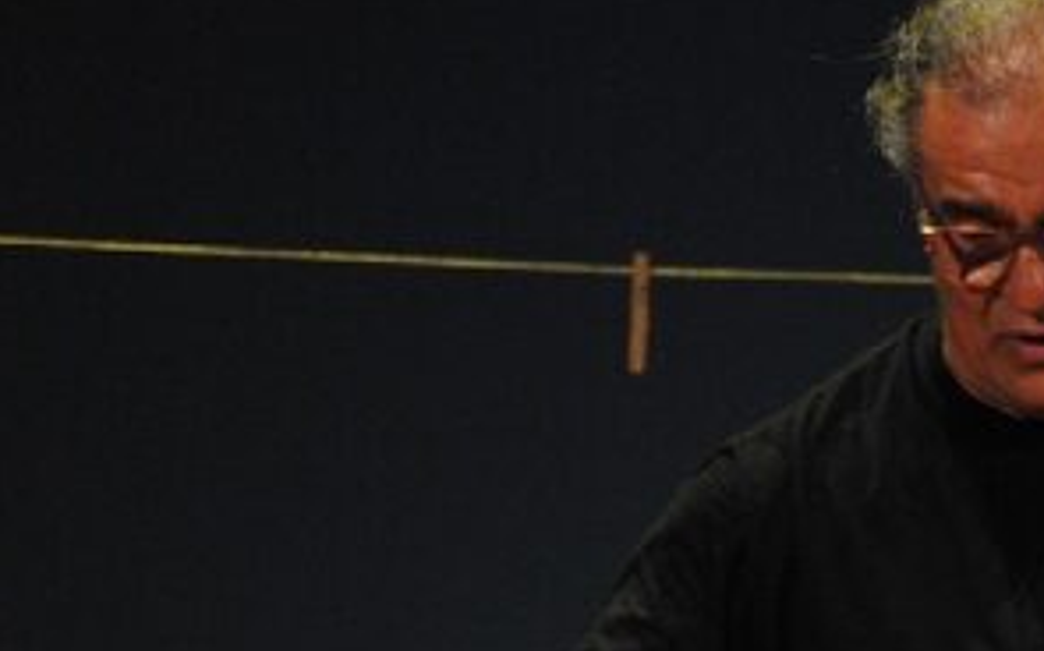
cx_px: 980
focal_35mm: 639
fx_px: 18171
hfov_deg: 3.3
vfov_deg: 2.1
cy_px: 720
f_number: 5.6
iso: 800
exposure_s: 1/40
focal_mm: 160
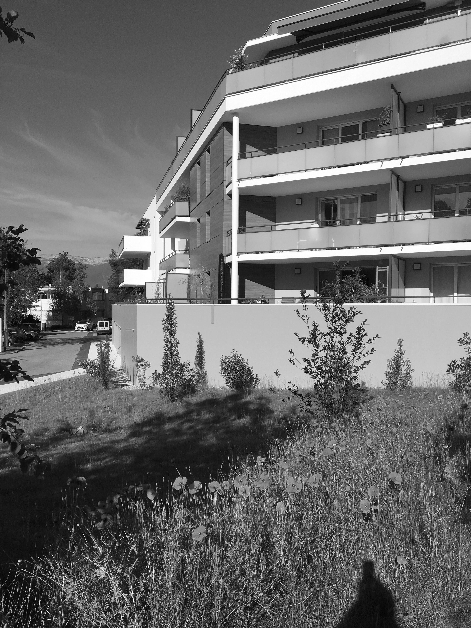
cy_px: 314
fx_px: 526
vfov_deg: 61.7
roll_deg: +0.0
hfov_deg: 48.2
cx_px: 236
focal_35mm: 29
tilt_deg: -3.5
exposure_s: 1/2747
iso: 25
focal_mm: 4.15
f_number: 2.2
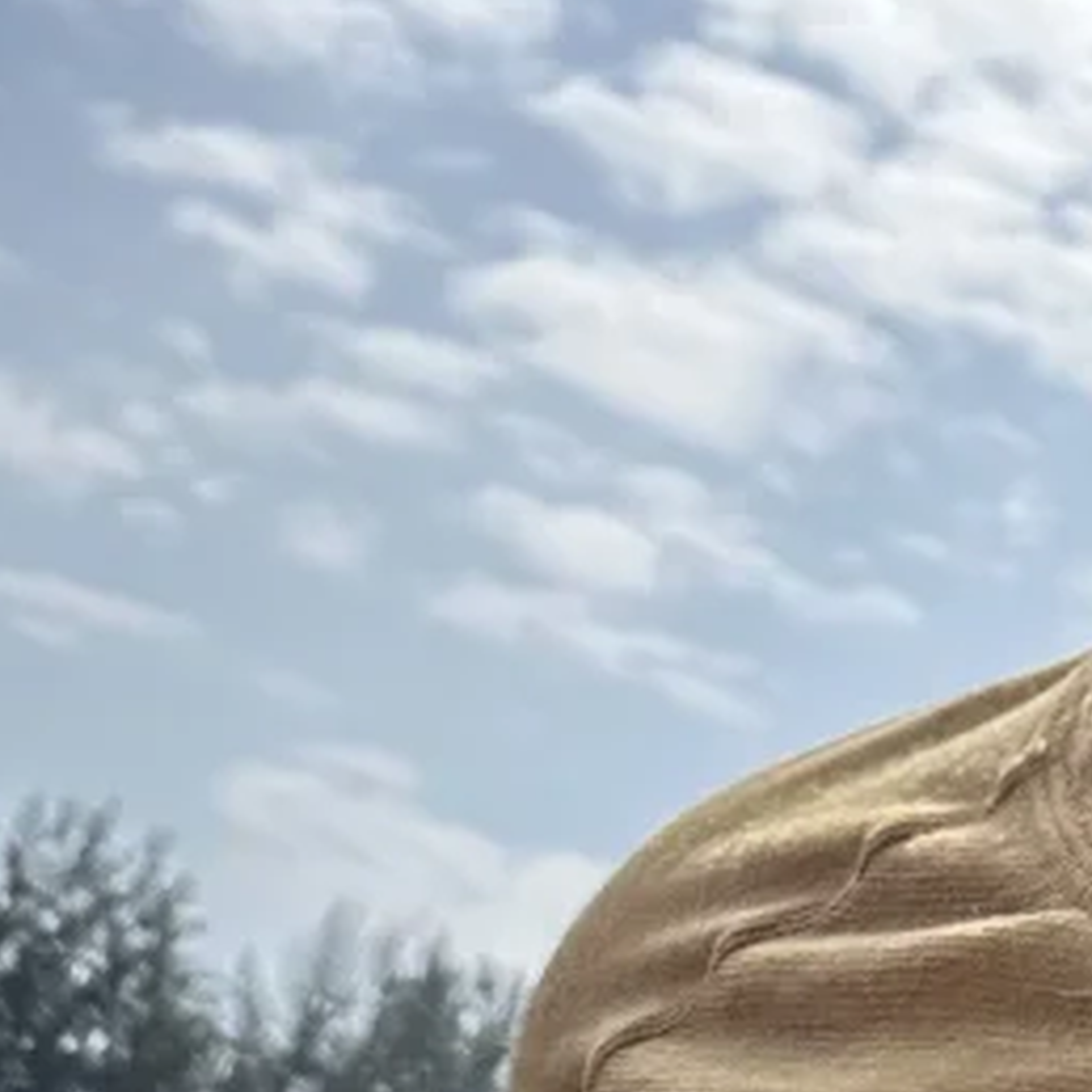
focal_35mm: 113
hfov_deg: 15.0
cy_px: -143
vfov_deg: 15.0
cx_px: 1235
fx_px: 4033
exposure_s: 1/1101
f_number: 1.9
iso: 25
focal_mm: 2.69
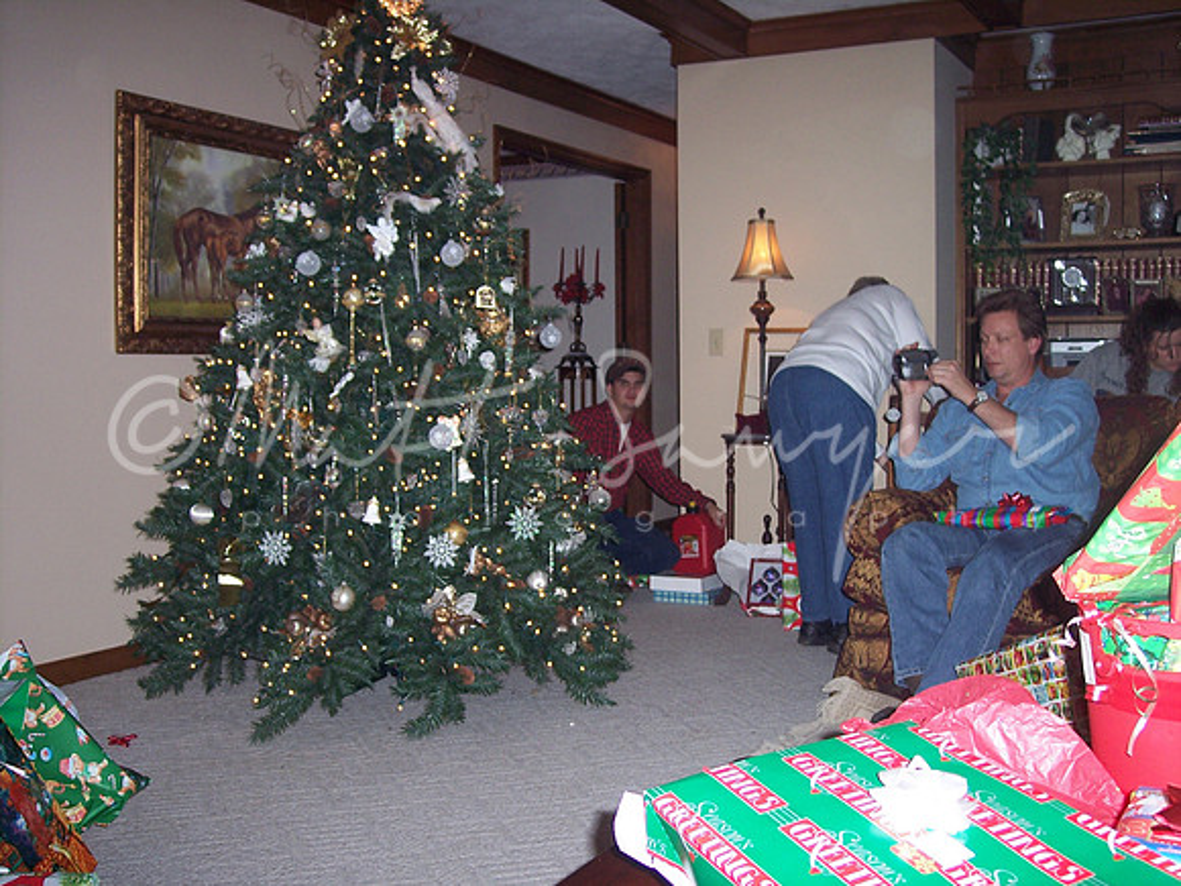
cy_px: 443
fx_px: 1331
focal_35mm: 39
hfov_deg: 47.9
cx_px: 590
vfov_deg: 36.8
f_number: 2.8
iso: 100
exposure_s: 1/60
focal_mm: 8
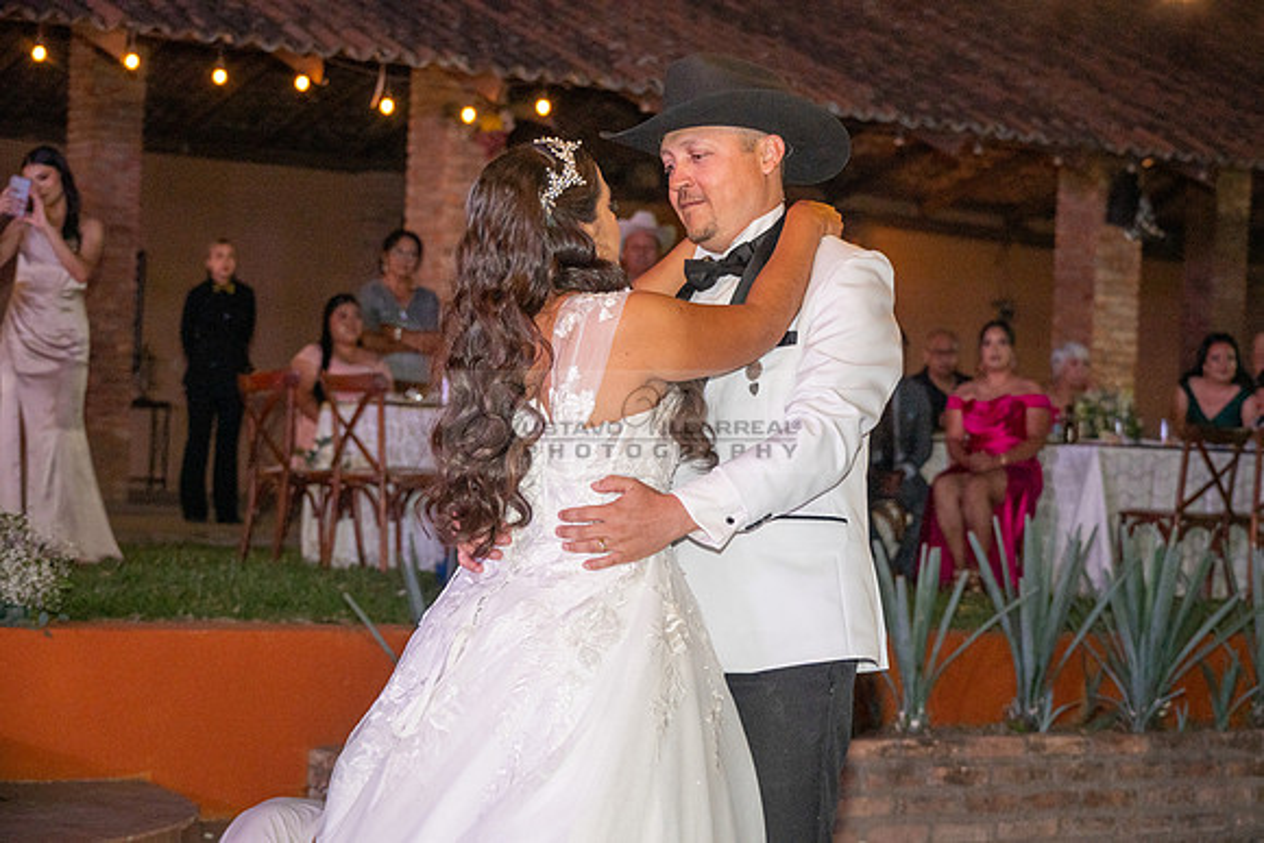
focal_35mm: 89
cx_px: 632
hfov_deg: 22.9
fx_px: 3125
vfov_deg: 15.4
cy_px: 422
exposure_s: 1/160
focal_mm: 89
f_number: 6.3
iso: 2000
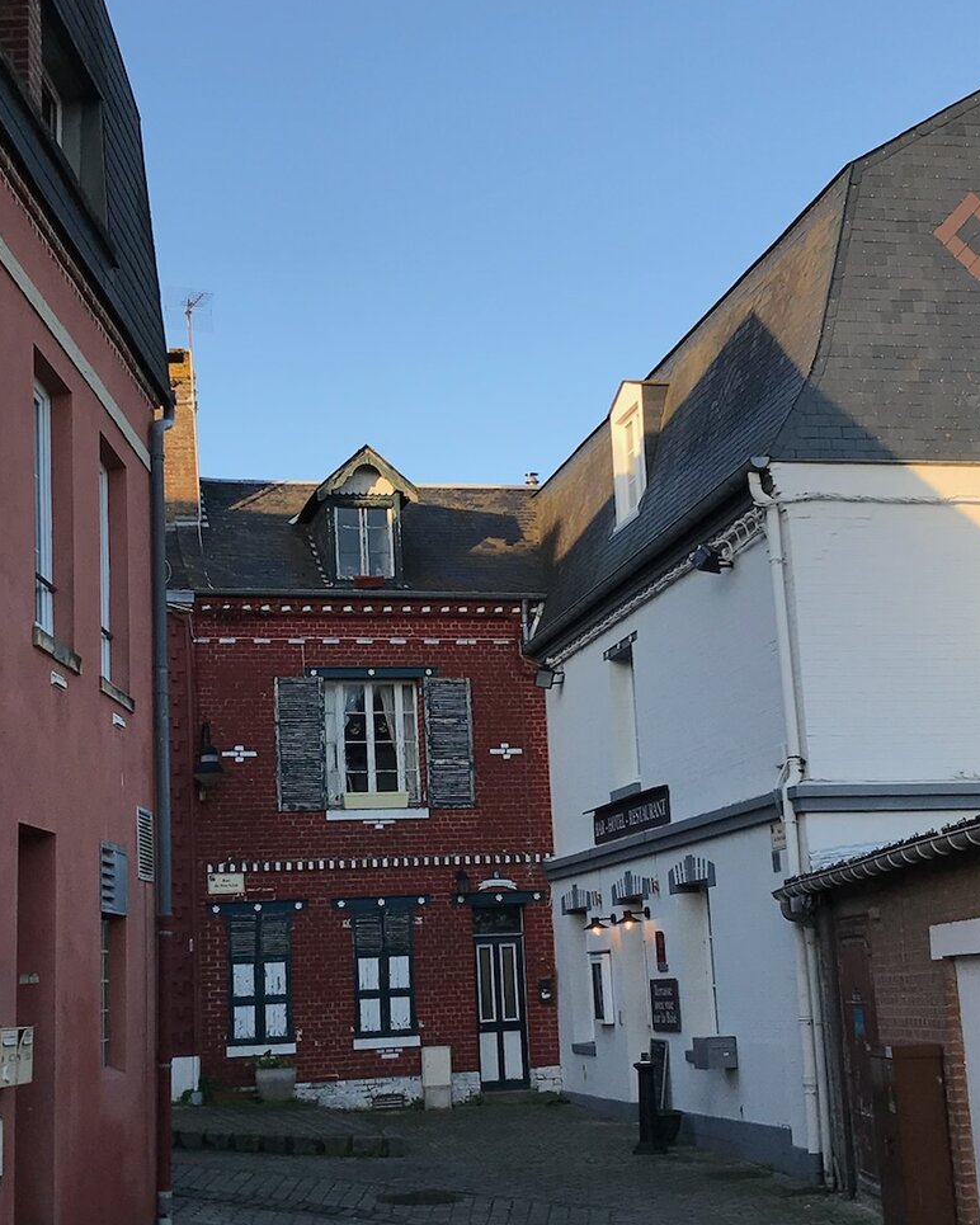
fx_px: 1849
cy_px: 682
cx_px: 449
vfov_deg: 36.6
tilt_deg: +11.9
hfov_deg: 29.7
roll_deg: +2.8
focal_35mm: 51
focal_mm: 3.99
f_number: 1.8
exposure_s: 1/825
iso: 20
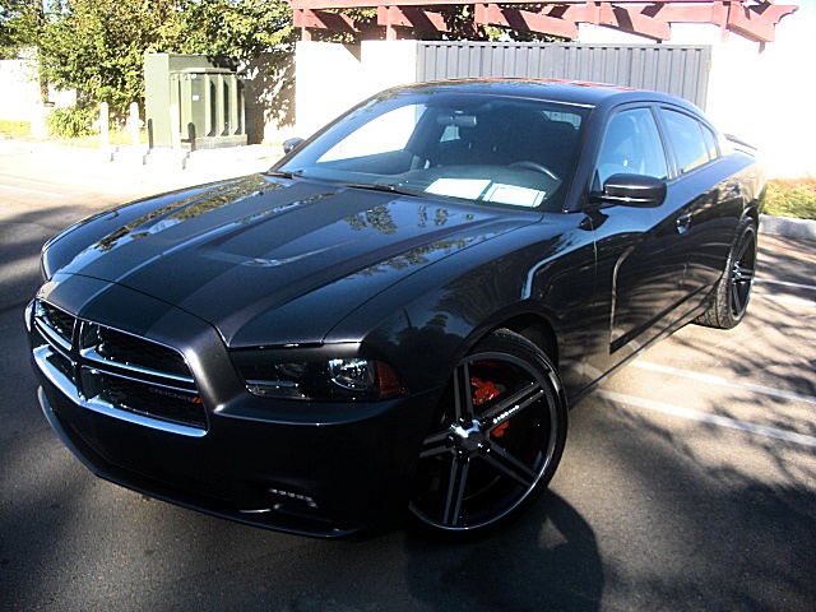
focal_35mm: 36
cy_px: 306
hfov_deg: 51.4
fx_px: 849
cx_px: 408
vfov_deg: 39.7
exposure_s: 1/200
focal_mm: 6.3
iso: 50
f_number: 2.8
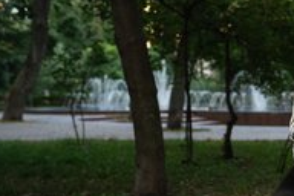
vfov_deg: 18.6
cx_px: 299
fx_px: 596
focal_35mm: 73
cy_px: 128
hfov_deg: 26.2
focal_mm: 35
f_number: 2.8
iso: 1600
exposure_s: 1/100
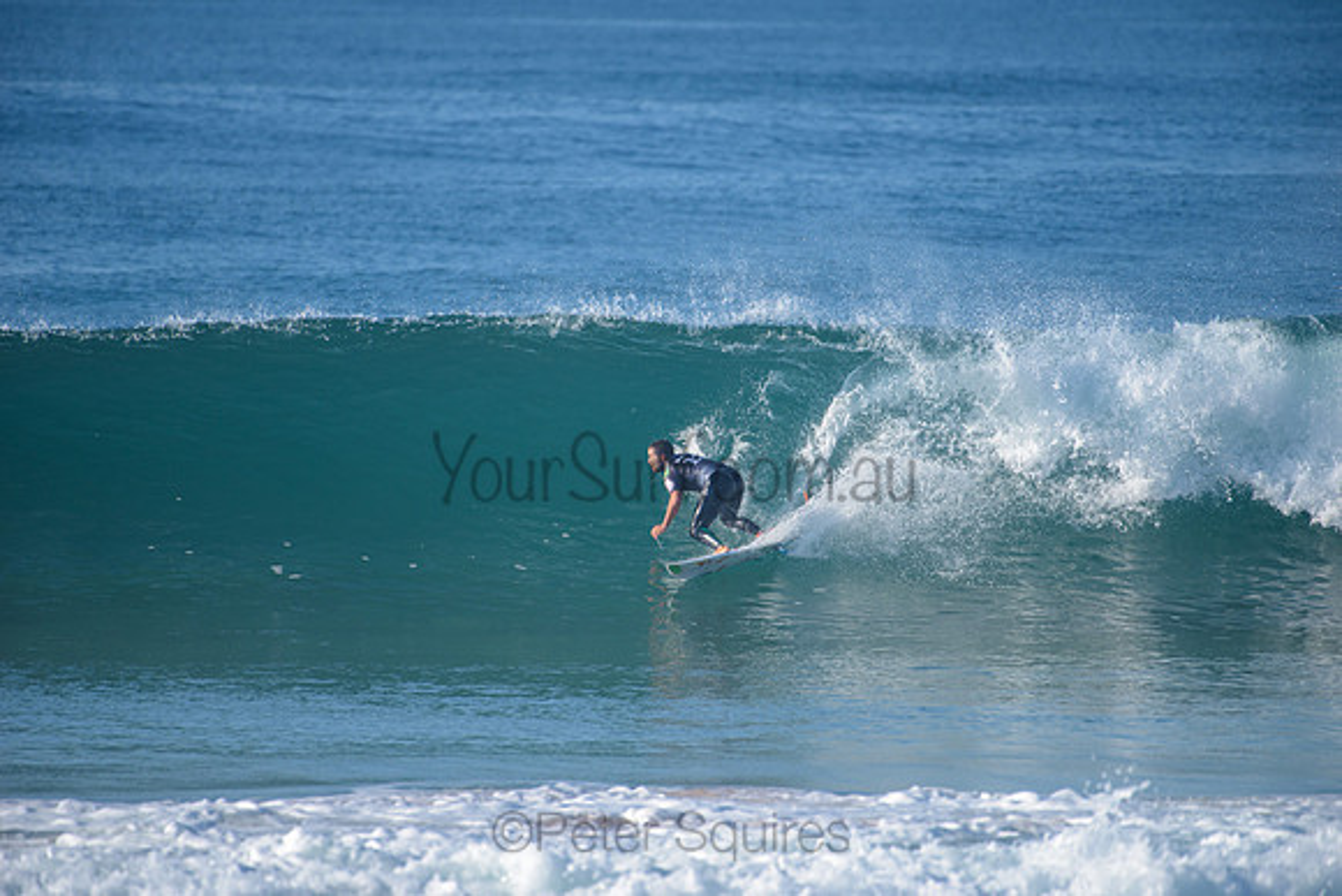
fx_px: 18642
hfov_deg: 4.1
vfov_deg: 2.8
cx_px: 671
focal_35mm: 500
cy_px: 448
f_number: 5.6
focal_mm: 500
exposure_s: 1/2000
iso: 320
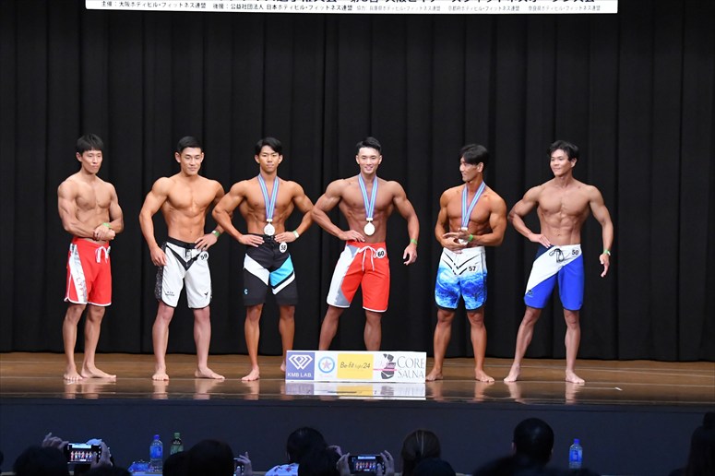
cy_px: 238
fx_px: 2680
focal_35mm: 135
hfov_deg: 15.2
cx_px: 358
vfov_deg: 10.2
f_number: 5.6
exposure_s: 1/400
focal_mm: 90
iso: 8000
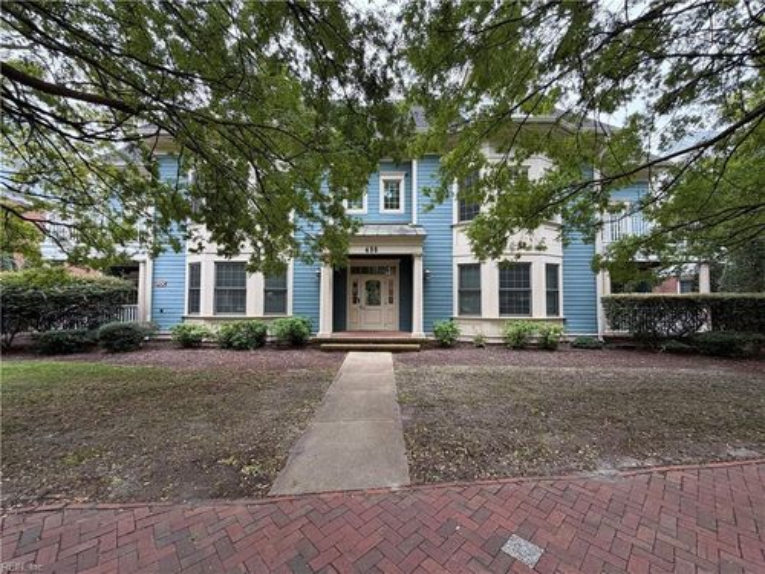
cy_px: 287
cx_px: 382
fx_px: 309
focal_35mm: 14
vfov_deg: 85.7
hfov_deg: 102.1
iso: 50
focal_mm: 2.22
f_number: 2.2
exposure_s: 1/121
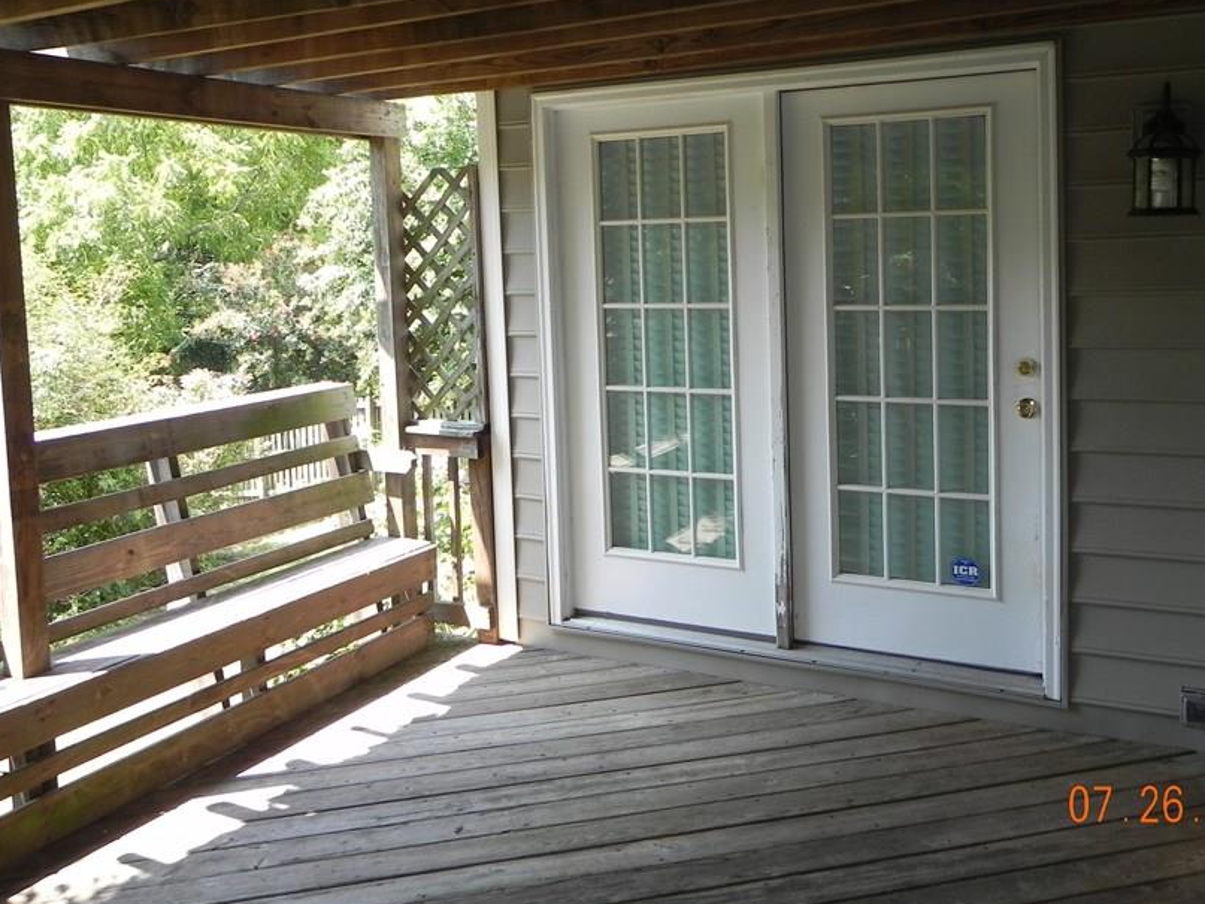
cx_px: 630
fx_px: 1149
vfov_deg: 42.7
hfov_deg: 55.3
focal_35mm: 33
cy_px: 350
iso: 160
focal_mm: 4.6
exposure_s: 1/128
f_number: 4
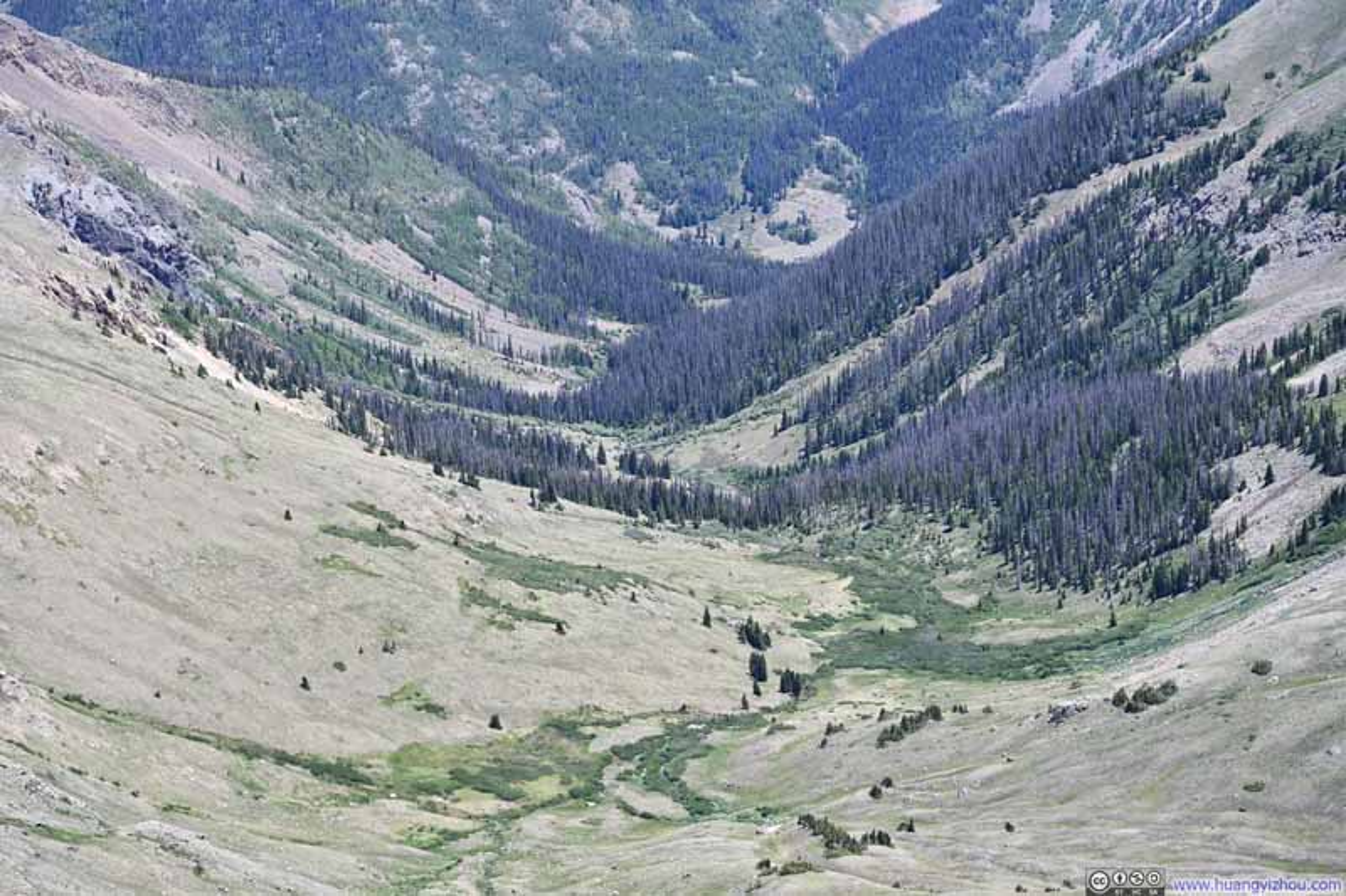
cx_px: 673
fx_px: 3626
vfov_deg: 14.1
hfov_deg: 21.0
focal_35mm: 97
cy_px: 448
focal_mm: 97
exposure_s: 1/400
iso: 64
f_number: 5.6
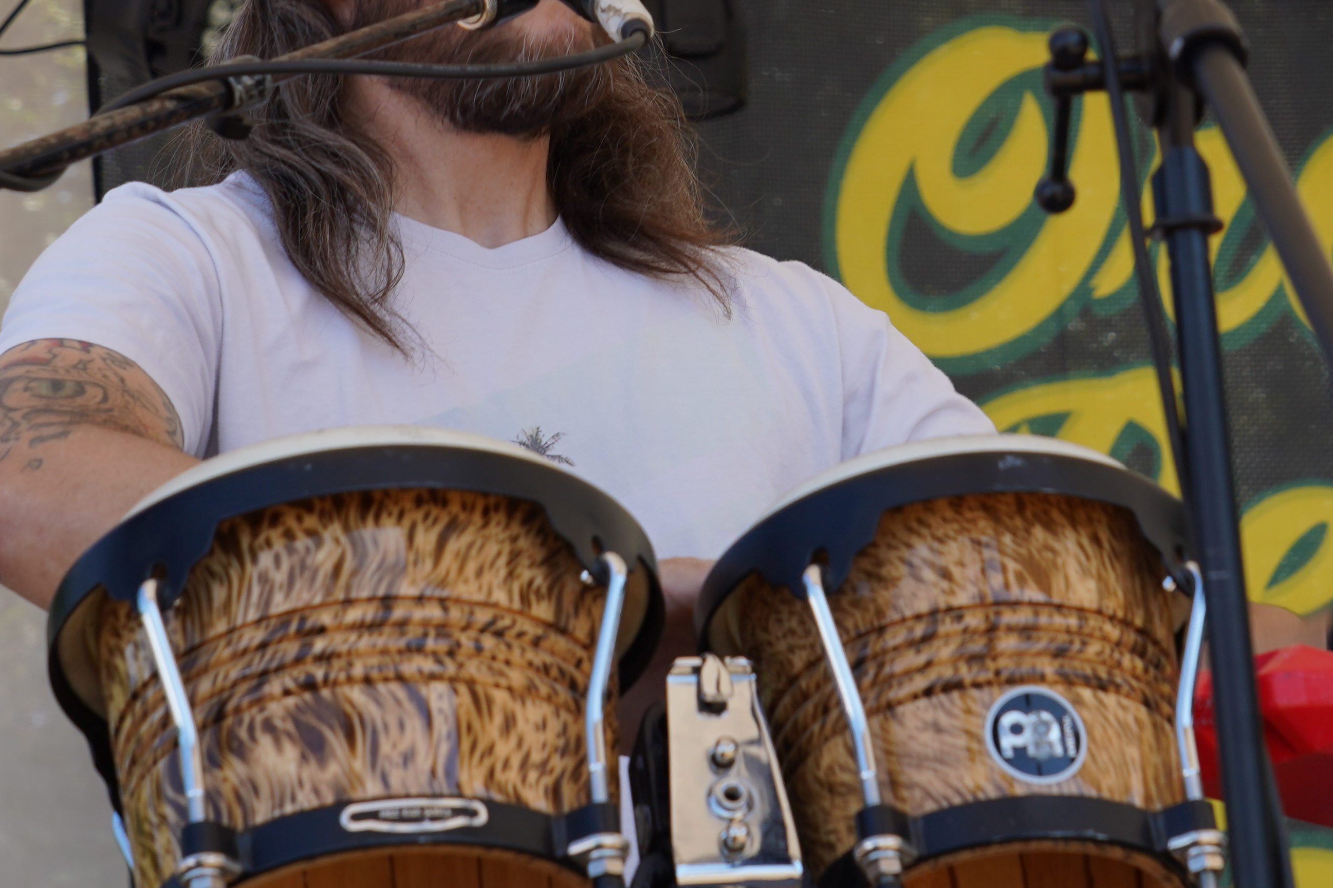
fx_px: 5739
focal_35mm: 155
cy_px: -79
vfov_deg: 8.8
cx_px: 558
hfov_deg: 13.2
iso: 125
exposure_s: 1/160
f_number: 8
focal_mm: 67
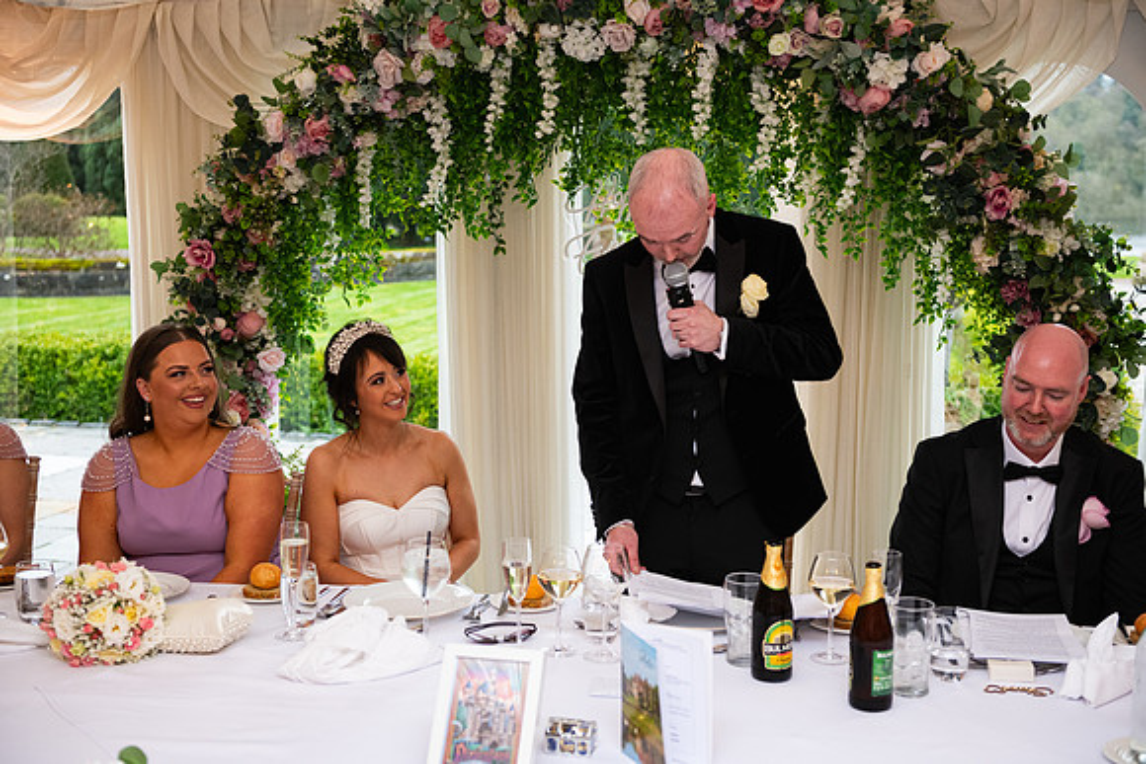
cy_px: 382
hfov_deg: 41.1
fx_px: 1528
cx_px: 573
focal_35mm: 48
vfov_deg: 28.1
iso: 1000
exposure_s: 1/160
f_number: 3.5
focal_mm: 48
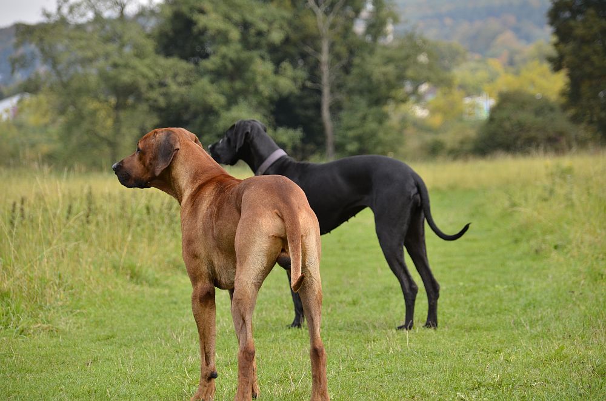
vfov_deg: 6.8
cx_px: 303
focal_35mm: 202
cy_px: 200
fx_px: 3401
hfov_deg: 10.2
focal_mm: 135
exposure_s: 1/200
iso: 100
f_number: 5.6
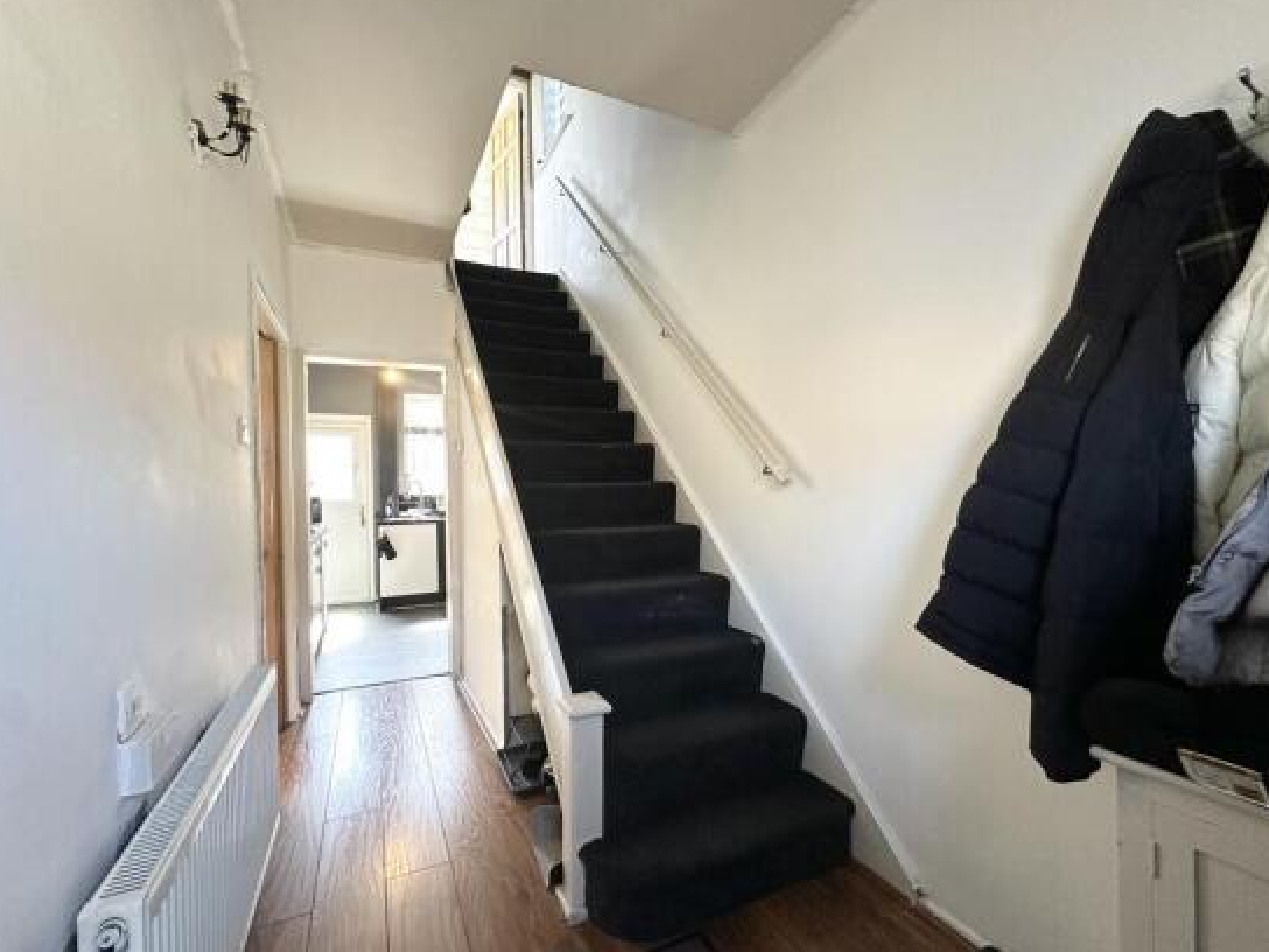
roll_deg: +1.1
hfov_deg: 98.2
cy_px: 494
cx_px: 629
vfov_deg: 81.7
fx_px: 550
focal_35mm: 15
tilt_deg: -0.6
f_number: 2.2
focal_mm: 2.22
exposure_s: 1/66
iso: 320
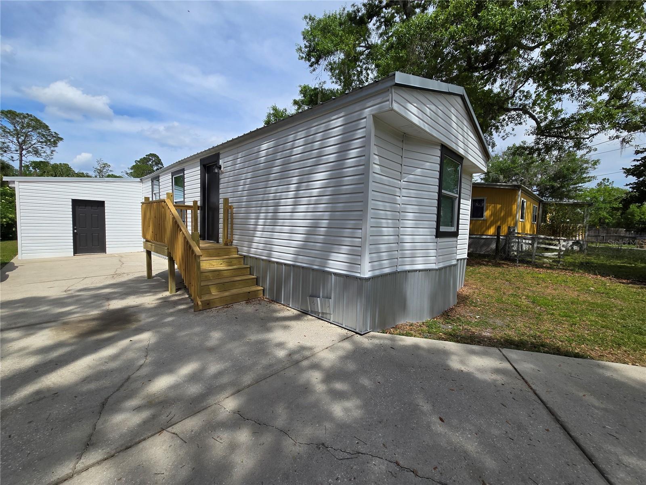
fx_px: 243
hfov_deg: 106.2
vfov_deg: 89.9
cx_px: 323
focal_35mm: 13
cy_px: 242
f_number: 2.2
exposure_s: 1/2953
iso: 50
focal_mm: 2.2
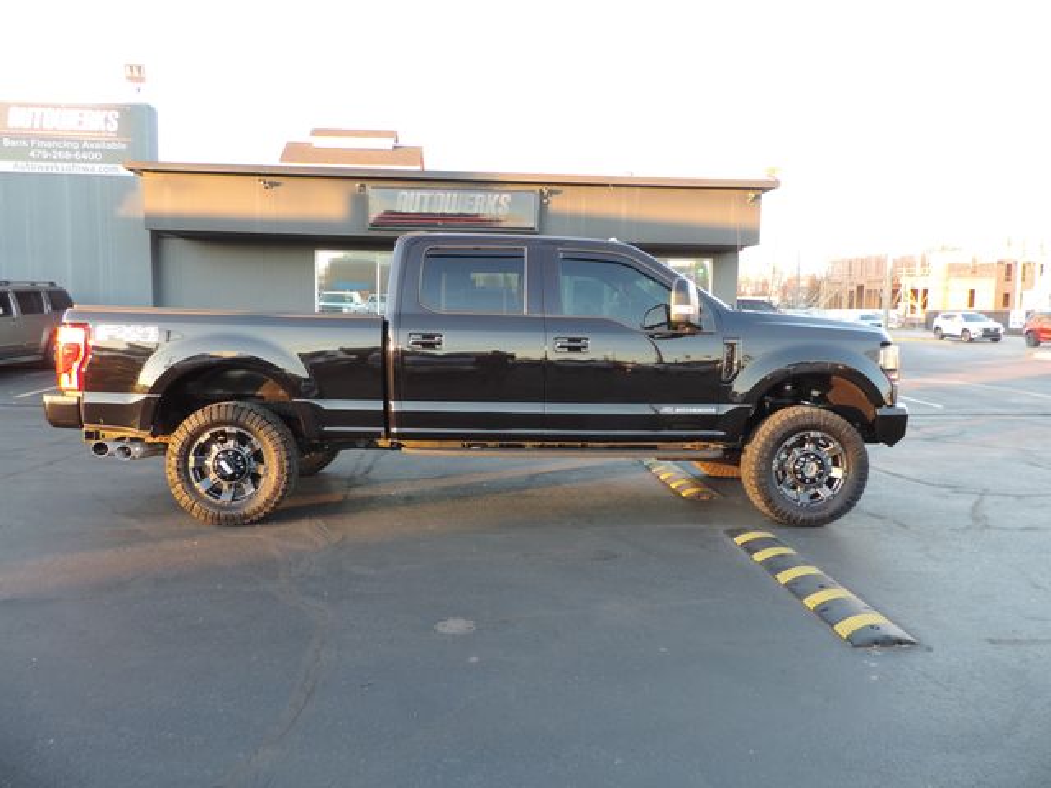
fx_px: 729
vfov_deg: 56.8
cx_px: 526
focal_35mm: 24
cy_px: 394
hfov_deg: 71.6
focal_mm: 4.3
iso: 90
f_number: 3
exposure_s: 1/30
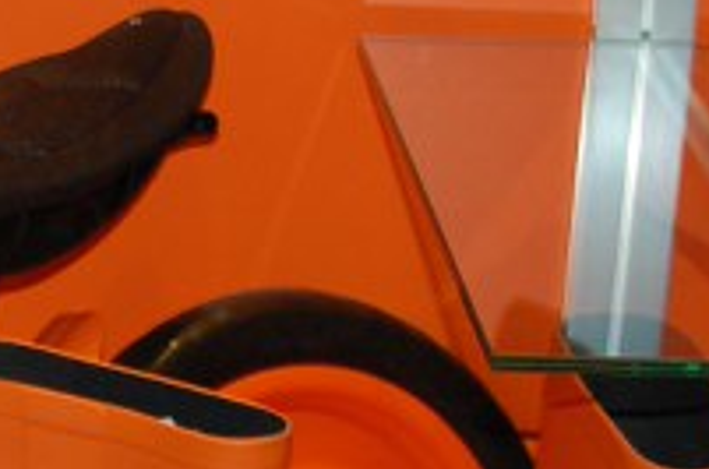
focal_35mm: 199
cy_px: 347
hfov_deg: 10.1
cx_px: -328
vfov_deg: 6.9
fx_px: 3910
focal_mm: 26
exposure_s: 1/60
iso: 400
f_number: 4.2
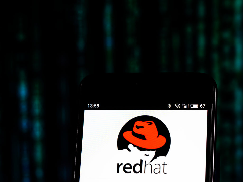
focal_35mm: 120
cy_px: 91
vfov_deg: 12.3
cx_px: 122
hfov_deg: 16.4
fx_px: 842
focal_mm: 60
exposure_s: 1/50
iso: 320
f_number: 4
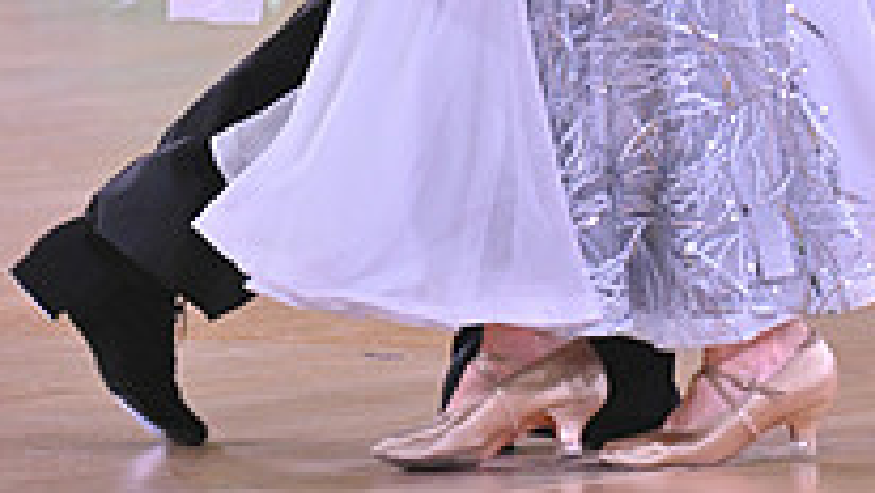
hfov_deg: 3.7
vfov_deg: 2.1
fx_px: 13669
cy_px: -400
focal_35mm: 589
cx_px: 406
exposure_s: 1/400
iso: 3200
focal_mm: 200
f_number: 5
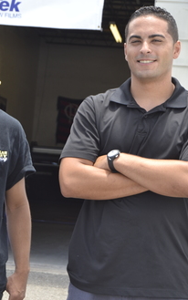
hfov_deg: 11.3
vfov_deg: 18.0
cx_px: 68
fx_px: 950
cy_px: 151
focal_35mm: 116
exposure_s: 1/125
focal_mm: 50
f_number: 5.6
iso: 125
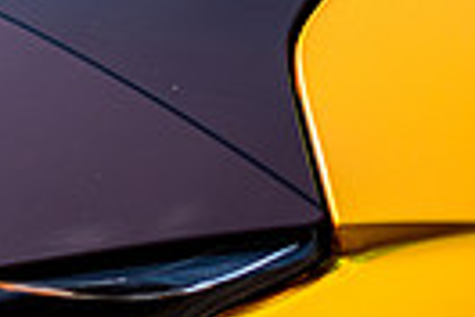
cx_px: -266
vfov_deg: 6.1
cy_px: -286
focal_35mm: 219
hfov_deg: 9.1
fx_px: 2889
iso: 50
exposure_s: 1/1600
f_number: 2
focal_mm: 50
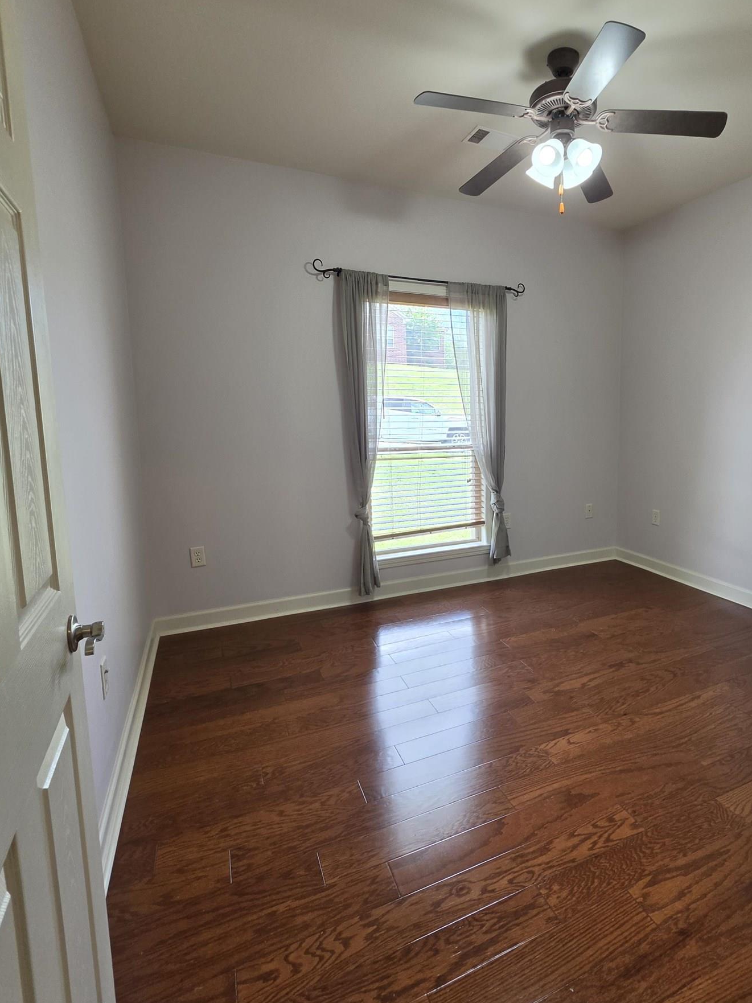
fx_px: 493
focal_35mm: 17
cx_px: 479
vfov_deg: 90.9
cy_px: 468
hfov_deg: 73.2
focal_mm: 2.2
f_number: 1.9
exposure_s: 1/120
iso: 80
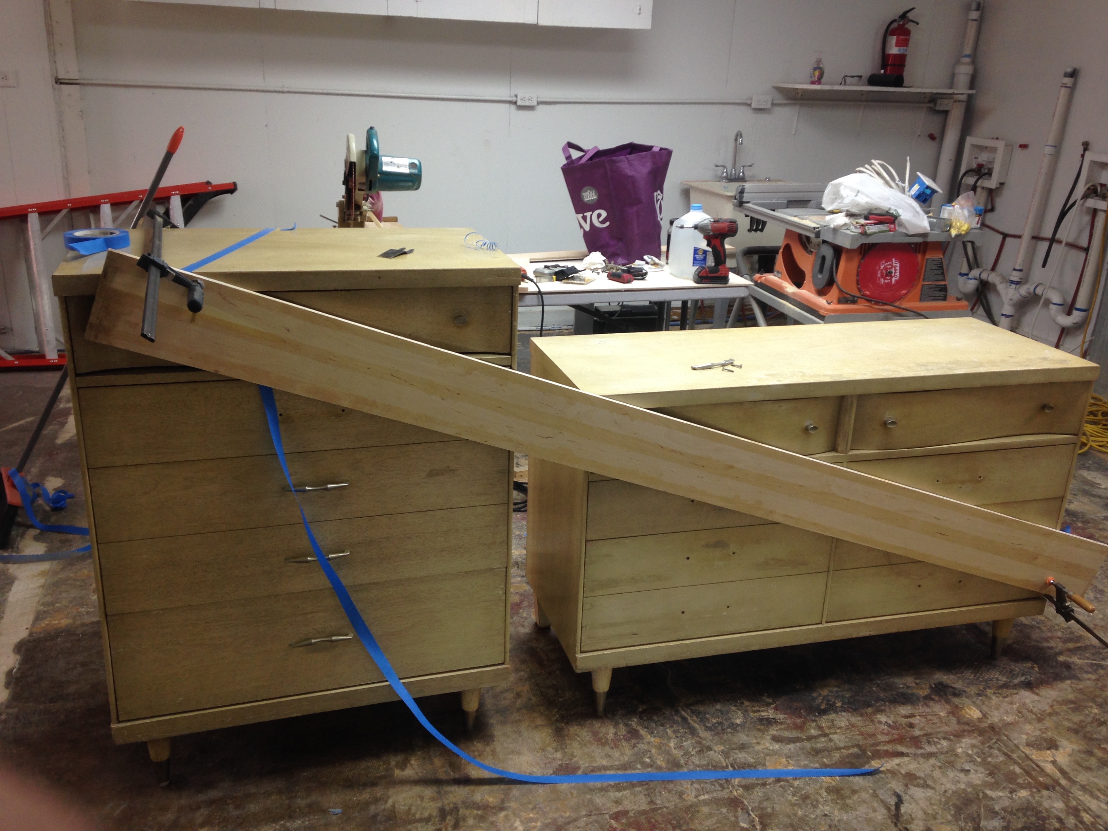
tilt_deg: -20.9
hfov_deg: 55.4
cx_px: 554
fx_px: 1056
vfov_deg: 42.9
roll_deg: -3.1
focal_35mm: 33
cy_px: 416
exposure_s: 1/24
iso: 50
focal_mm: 4.12
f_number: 2.4
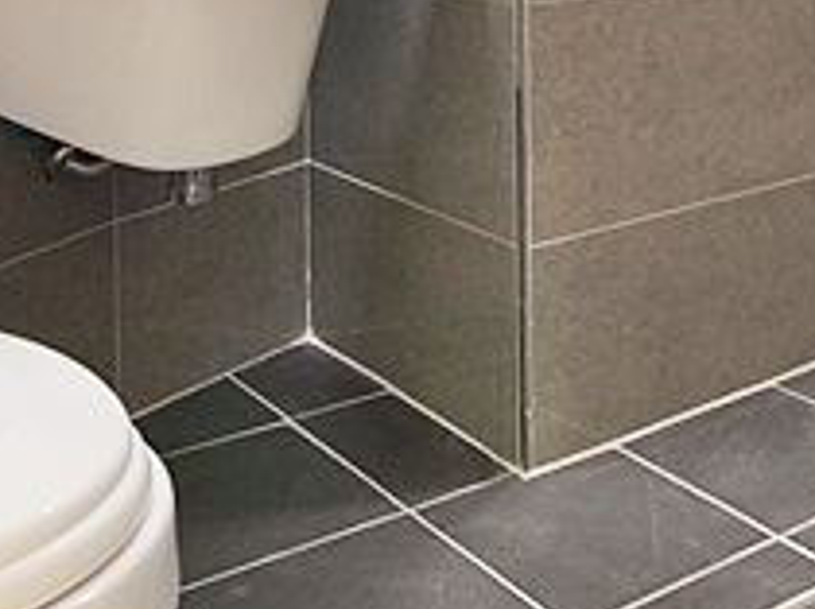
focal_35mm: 55
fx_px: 1293
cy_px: -194
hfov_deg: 34.4
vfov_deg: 23.3
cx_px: 586
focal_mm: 10
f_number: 9
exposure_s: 1/13
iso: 800
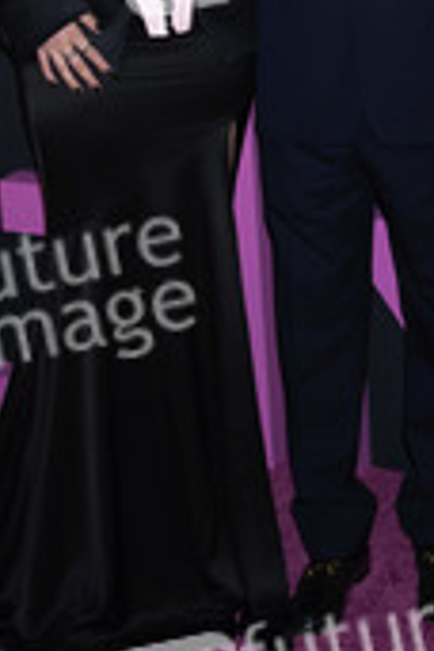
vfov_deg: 22.5
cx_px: 415
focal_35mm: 89
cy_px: 118
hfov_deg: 15.1
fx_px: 1609
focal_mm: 38
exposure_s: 1/160
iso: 400
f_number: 7.1
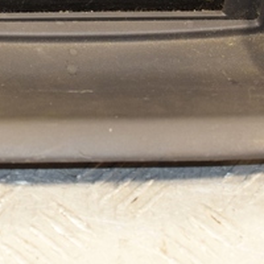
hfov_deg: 8.6
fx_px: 1760
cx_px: 74
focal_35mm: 204
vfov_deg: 8.5
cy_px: 1
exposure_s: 1/125
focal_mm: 50
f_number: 5
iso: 800
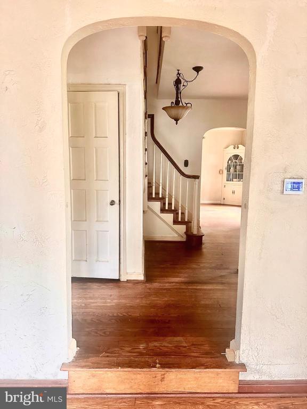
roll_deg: -0.7
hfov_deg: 56.8
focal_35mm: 24
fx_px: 284
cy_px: 204
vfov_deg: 71.6
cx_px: 154
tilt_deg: -7.0
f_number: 1.78
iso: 640
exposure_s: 1/60
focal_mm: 6.86
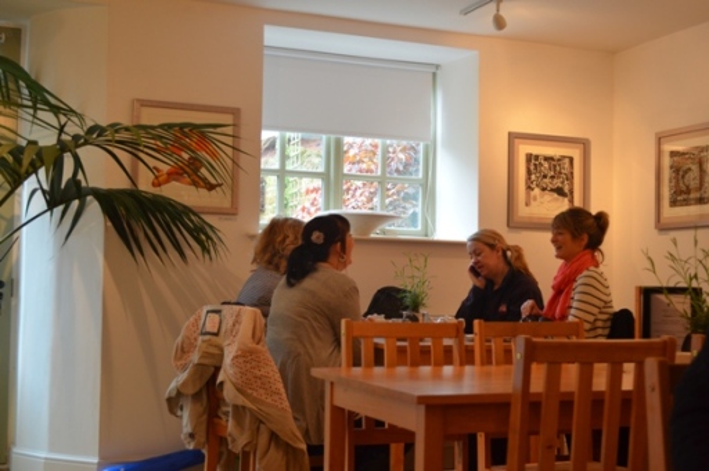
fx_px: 1003
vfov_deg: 26.4
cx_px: 354
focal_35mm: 51
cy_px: 236
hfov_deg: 38.9
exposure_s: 1/40
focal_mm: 34
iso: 800
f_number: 5
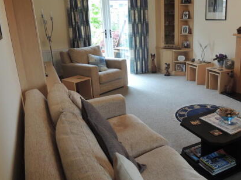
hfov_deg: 53.1
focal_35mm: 34
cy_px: 91
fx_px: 236
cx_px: 158
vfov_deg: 41.7
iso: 220
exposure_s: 1/30
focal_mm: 4.3
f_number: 3
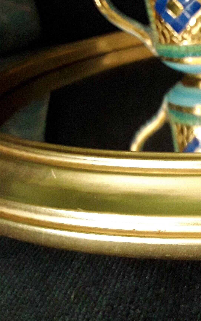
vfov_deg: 37.5
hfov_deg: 20.8
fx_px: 473
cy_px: 156
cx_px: 291
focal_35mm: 54
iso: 400
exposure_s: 1/100
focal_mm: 2.91
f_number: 1.9
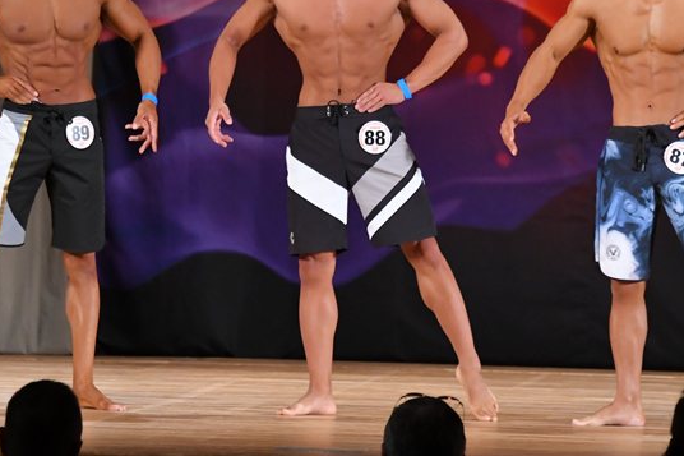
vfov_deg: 4.0
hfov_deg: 5.9
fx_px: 6591
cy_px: 142
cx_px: 201
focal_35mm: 347
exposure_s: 1/400
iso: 3600
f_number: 5.6
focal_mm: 160
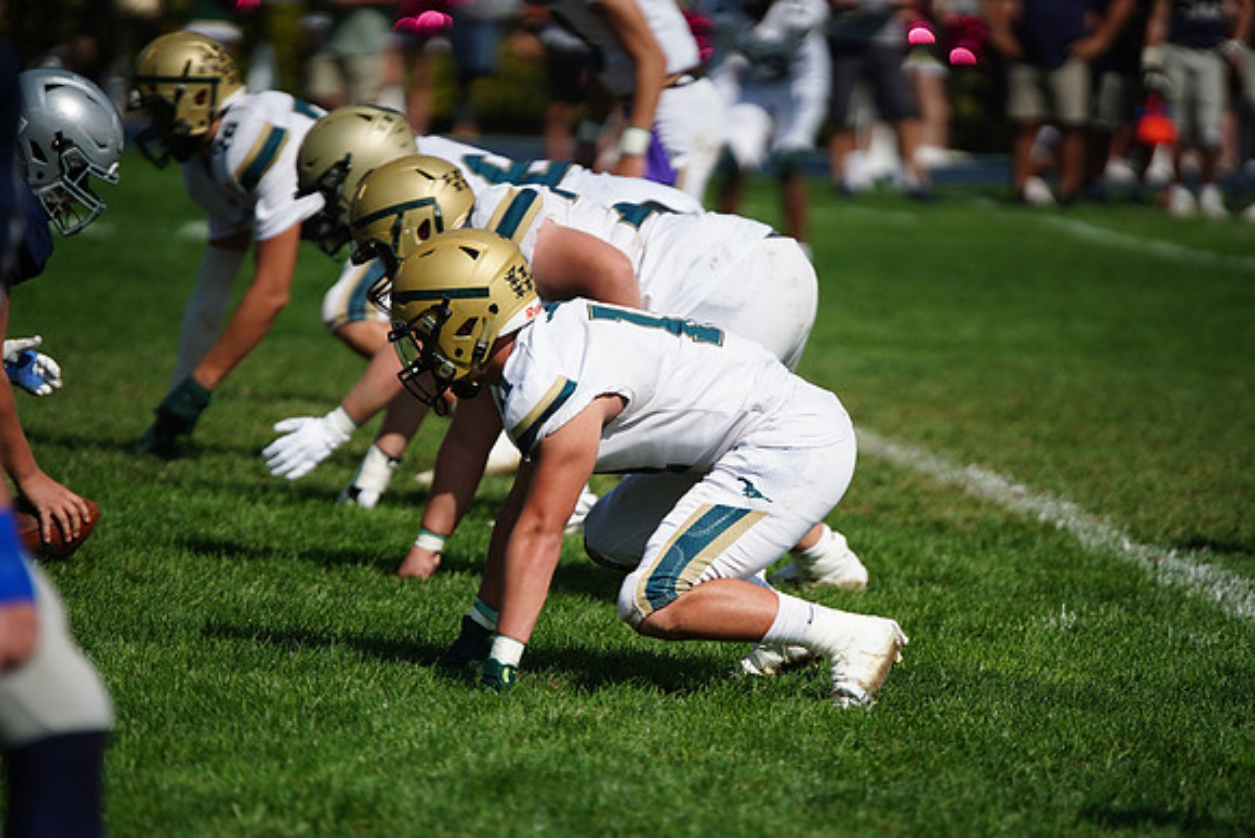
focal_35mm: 300
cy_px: 419
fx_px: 10460
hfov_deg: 6.9
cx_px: 628
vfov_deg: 4.6
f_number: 2.8
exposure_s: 1/8000
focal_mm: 300
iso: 400
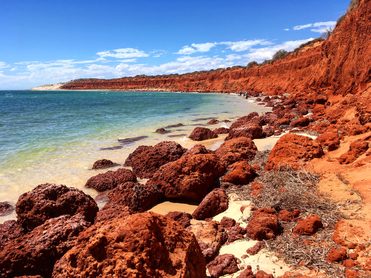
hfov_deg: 61.7
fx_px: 311
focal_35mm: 29
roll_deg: -1.1
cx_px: 186
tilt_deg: -10.8
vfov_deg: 48.2
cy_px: 139
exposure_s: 1/1326
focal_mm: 4.15
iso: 25
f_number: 2.2
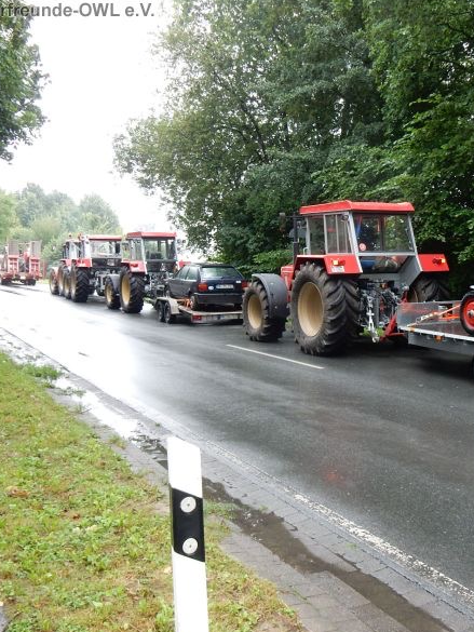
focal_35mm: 41
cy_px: 314
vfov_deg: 45.8
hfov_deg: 34.5
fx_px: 748
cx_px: 346
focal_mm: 5.4
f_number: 4
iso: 200
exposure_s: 1/30
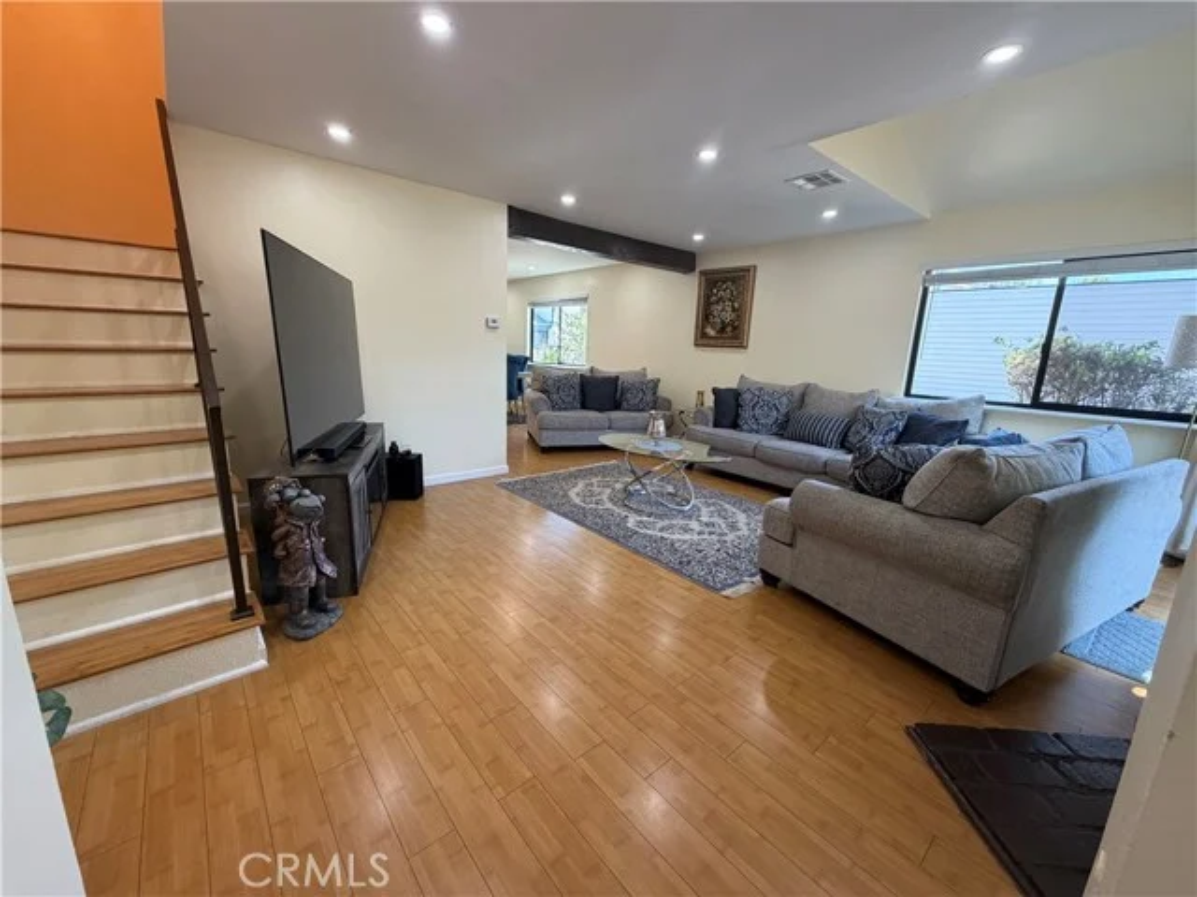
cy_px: 448
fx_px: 484
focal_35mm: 14
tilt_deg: -12.7
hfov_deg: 102.1
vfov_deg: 85.7
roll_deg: -1.1
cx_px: 598
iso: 250
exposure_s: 1/120
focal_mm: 2.22
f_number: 2.2
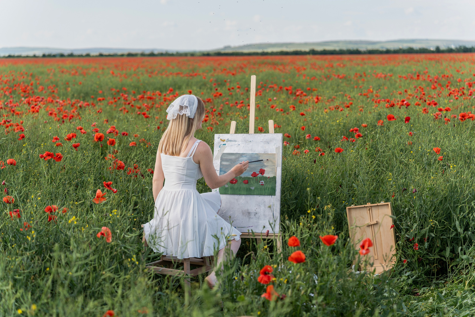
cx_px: 238
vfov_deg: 19.5
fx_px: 924
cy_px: 158
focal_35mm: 70
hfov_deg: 28.8
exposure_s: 1/400
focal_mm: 70
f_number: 3.2
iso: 100
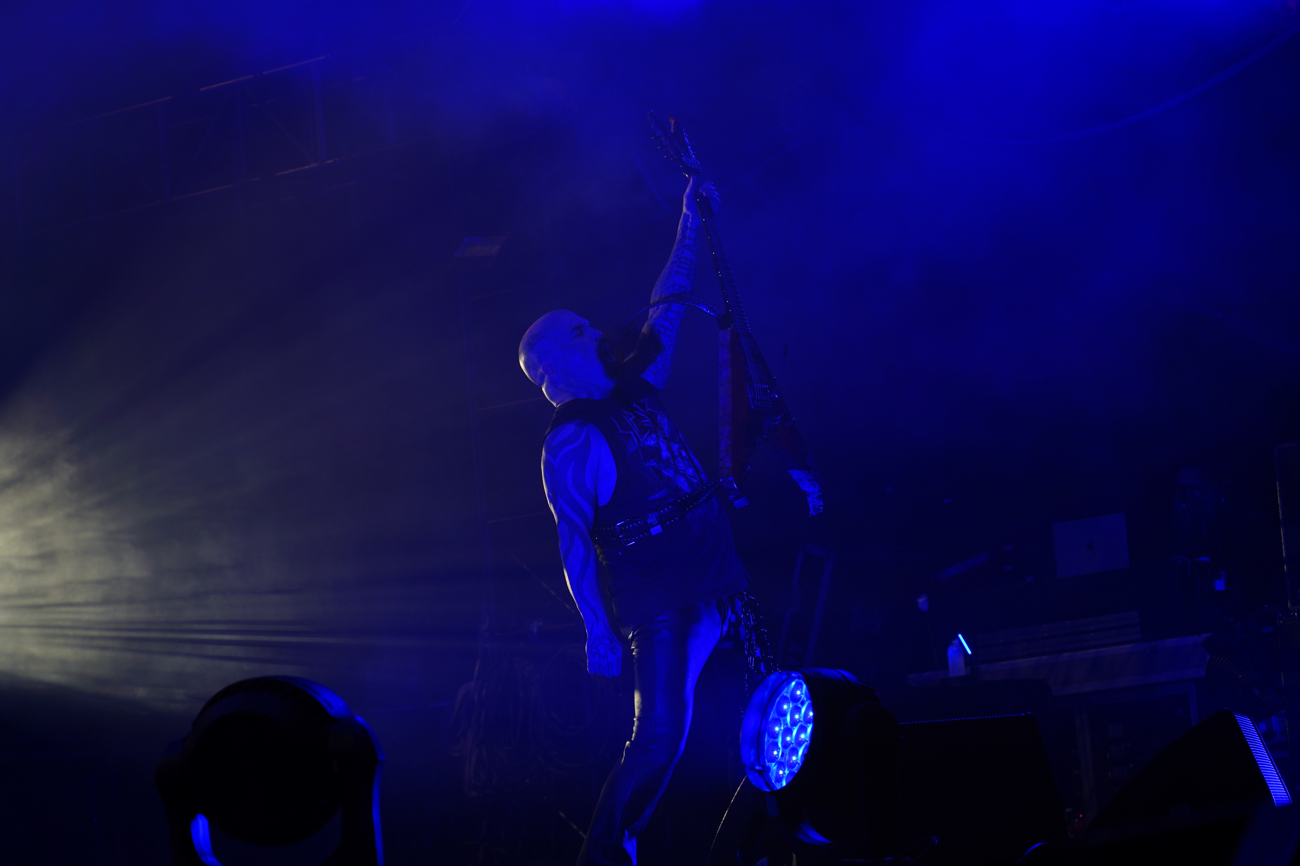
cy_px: 433
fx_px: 3791
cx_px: 650
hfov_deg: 19.5
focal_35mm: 105
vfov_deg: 13.0
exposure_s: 1/200
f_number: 5
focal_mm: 105
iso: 100
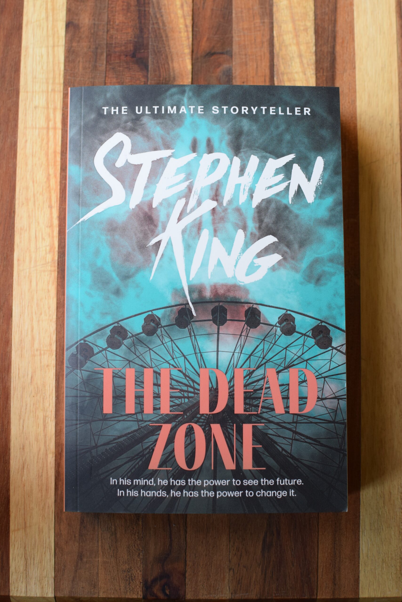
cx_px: 201
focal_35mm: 52
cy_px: 301
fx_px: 879
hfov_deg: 25.8
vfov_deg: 37.8
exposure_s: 1/125
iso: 640
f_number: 5.6
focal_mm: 35
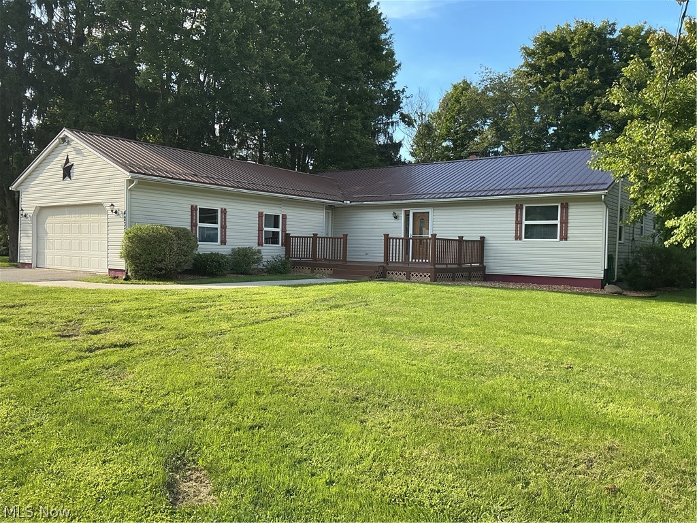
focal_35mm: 29
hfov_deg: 61.7
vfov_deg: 48.2
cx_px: 348
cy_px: 262
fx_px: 584
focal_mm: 3
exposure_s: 1/514
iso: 25
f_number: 1.8
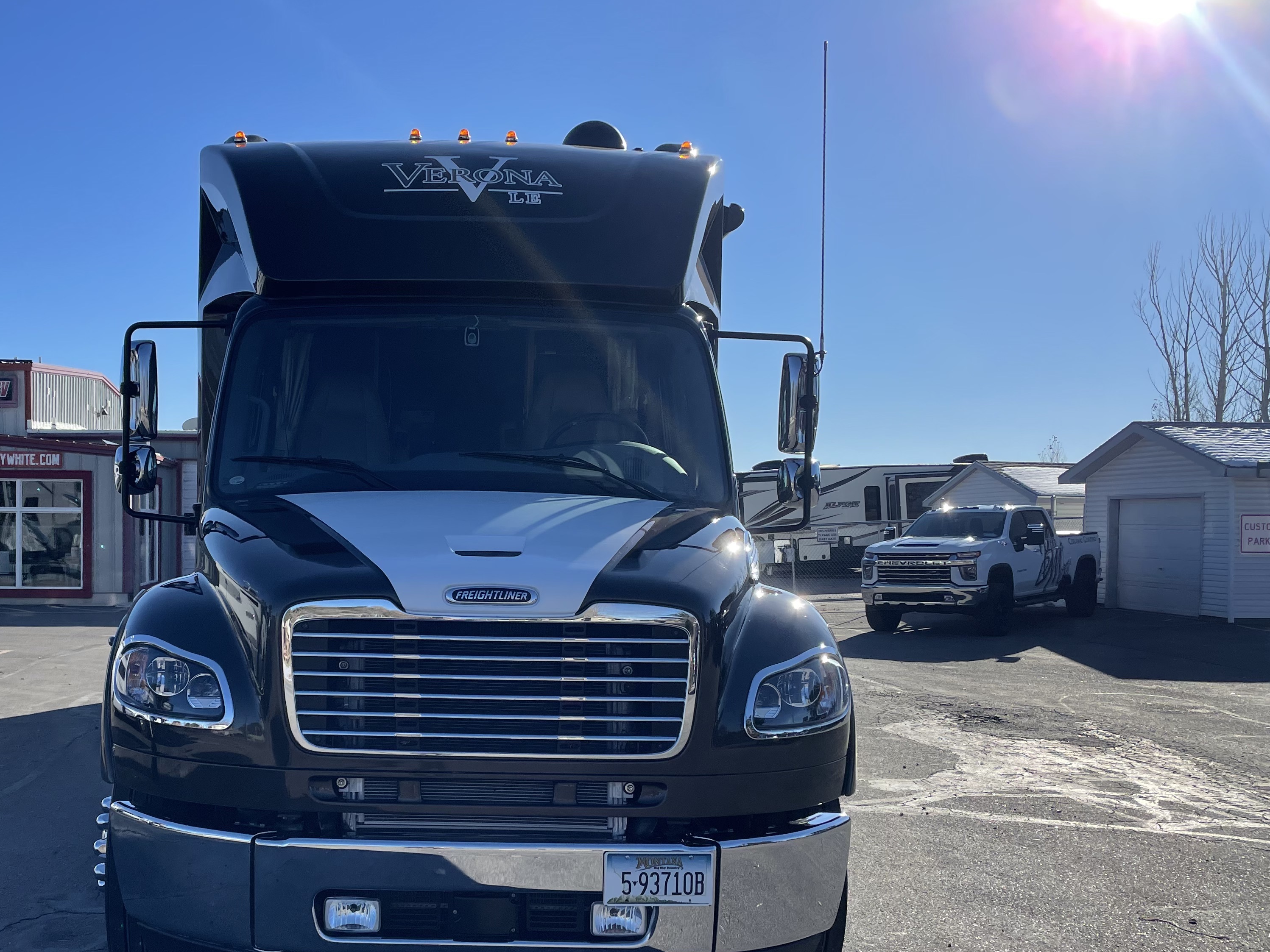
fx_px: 1284
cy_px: 551
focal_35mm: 35
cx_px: 438
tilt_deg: -2.6
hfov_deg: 51.8
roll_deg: -0.1
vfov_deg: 40.6
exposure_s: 1/6494
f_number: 1.6
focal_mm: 4.2
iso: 50
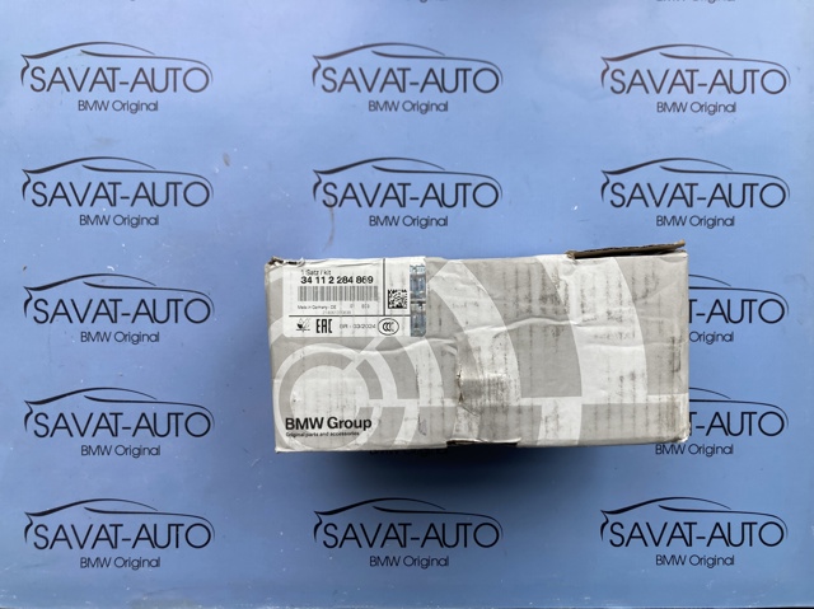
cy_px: 304
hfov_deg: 63.5
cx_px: 407
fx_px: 658
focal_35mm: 28
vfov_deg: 49.7
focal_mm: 3.99
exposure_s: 1/121
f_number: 1.8
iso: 20
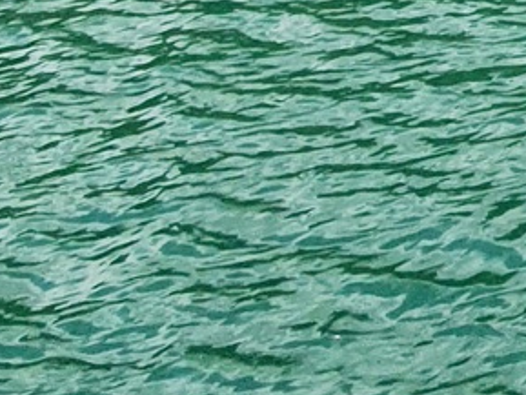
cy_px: -459
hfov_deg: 13.6
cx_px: 1345
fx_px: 1368
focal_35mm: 90
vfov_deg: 13.4
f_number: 2.2
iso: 50
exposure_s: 1/1250
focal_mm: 1.8
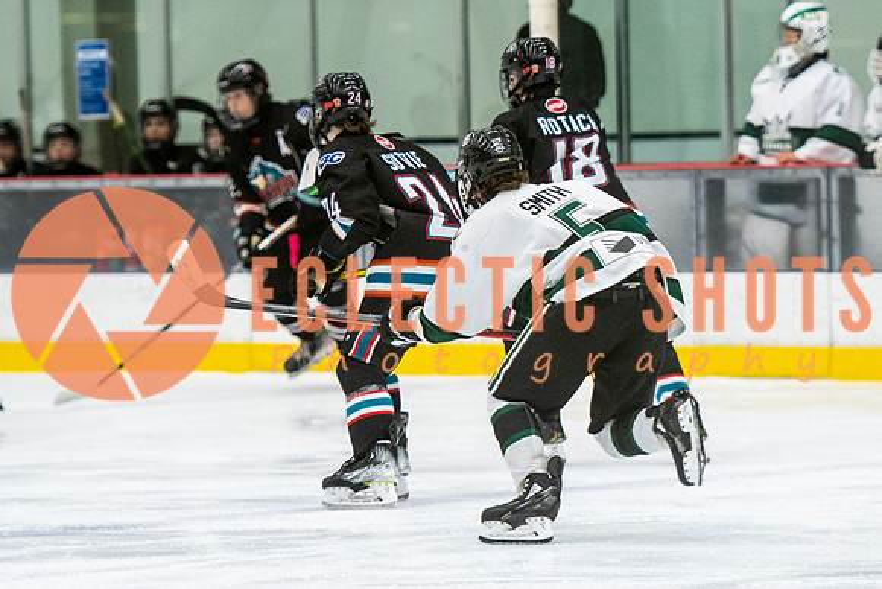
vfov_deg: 4.6
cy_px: 246
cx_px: 622
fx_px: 7281
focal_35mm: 297
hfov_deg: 6.9
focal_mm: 135
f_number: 2.8
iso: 1800
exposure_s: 1/640
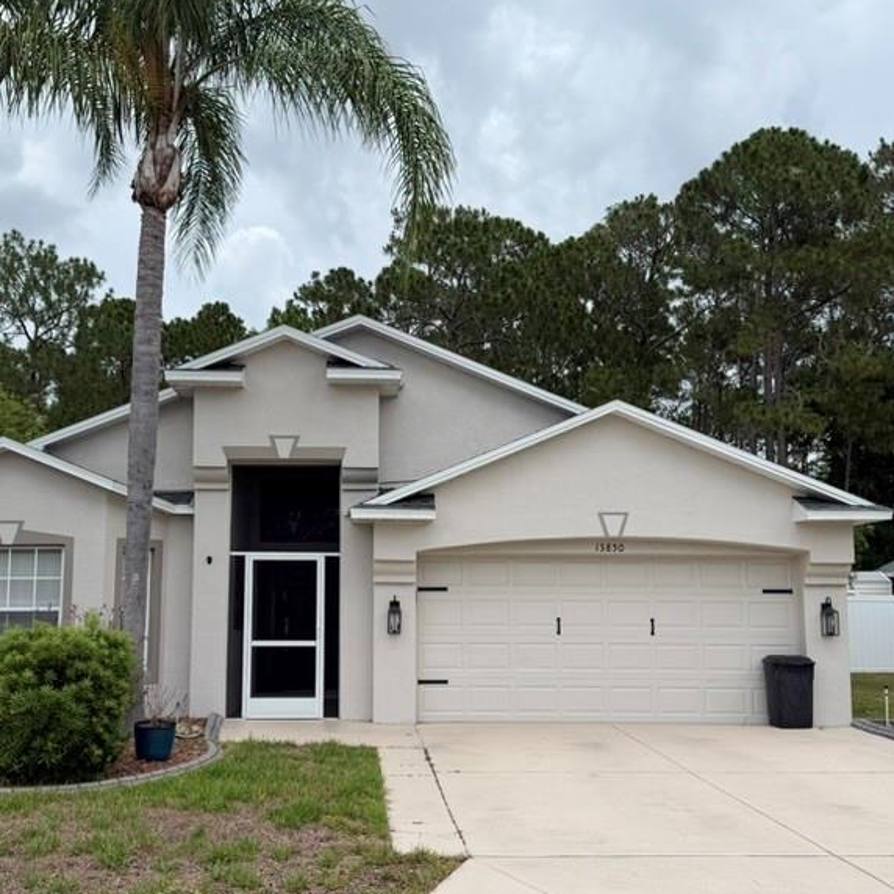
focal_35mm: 38
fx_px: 1110
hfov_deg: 43.8
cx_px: 400
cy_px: 480
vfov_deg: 43.8
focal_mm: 6.76
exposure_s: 1/3759
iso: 80
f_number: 1.78
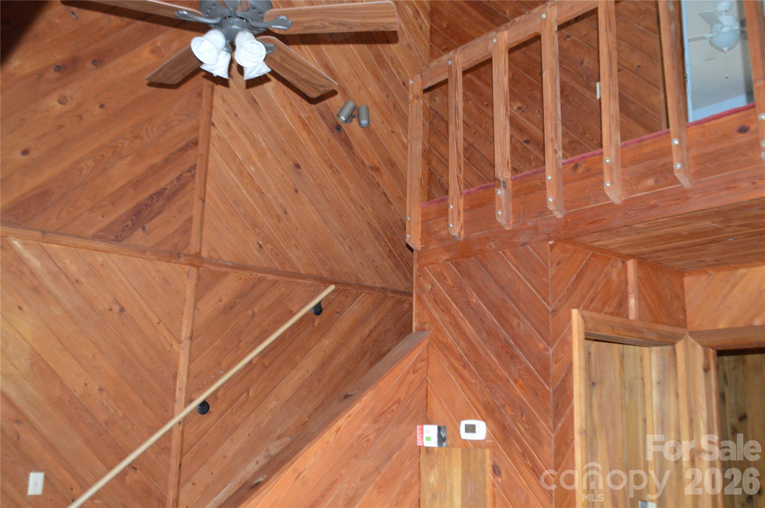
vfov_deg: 39.9
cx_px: 382
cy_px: 254
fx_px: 701
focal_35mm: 33
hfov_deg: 57.3
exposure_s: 1/60
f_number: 4
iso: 3200
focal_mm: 22
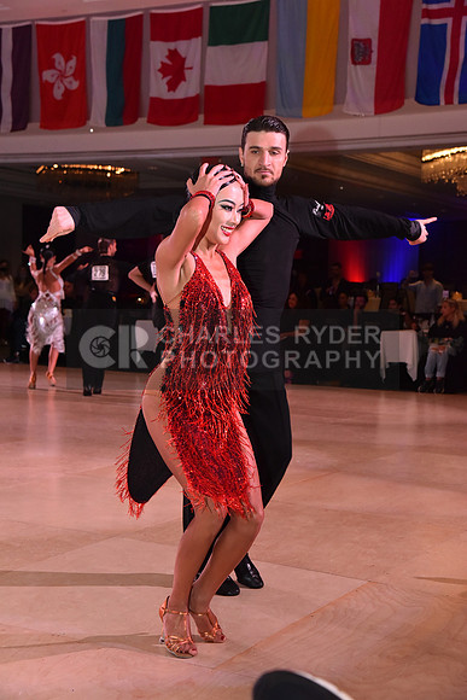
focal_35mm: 58
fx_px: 1128
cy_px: 350
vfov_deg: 34.5
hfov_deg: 23.4
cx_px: 234
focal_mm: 58
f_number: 6.3
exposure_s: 1/320
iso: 2500
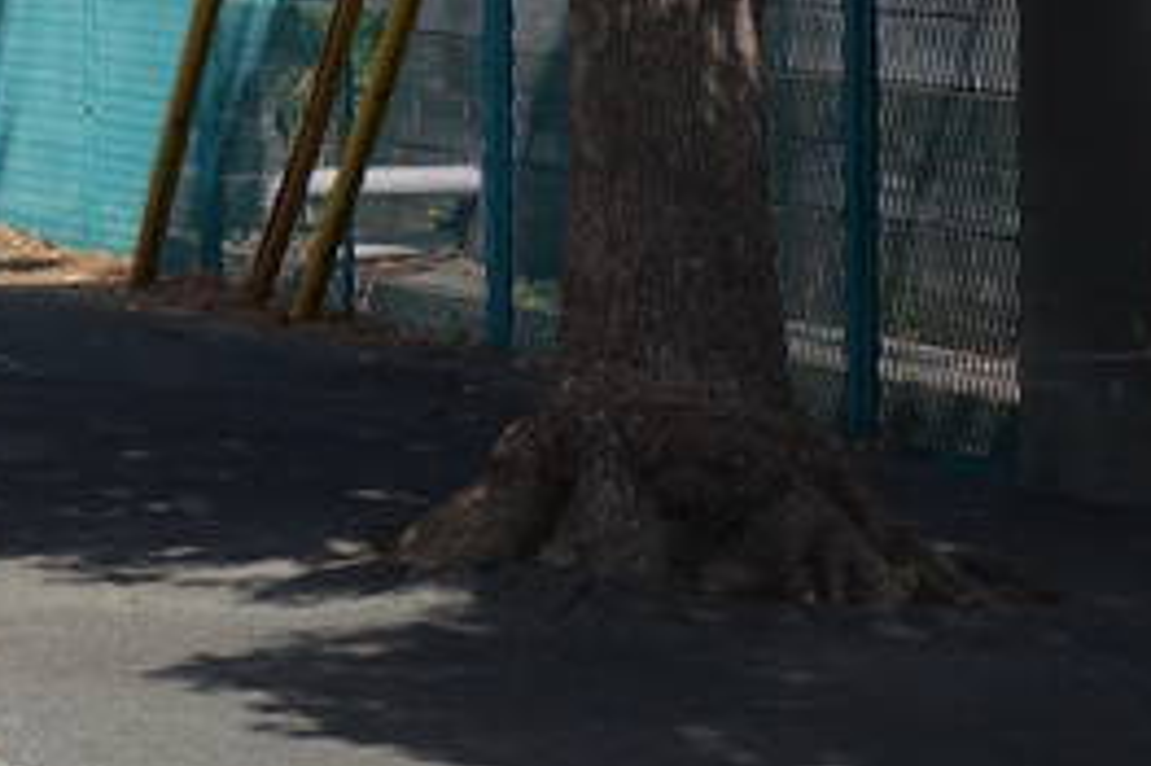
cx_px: -1217
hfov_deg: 10.1
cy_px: -460
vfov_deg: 7.2
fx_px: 5975
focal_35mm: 187
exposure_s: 1/400
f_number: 5.6
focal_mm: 15.1
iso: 125
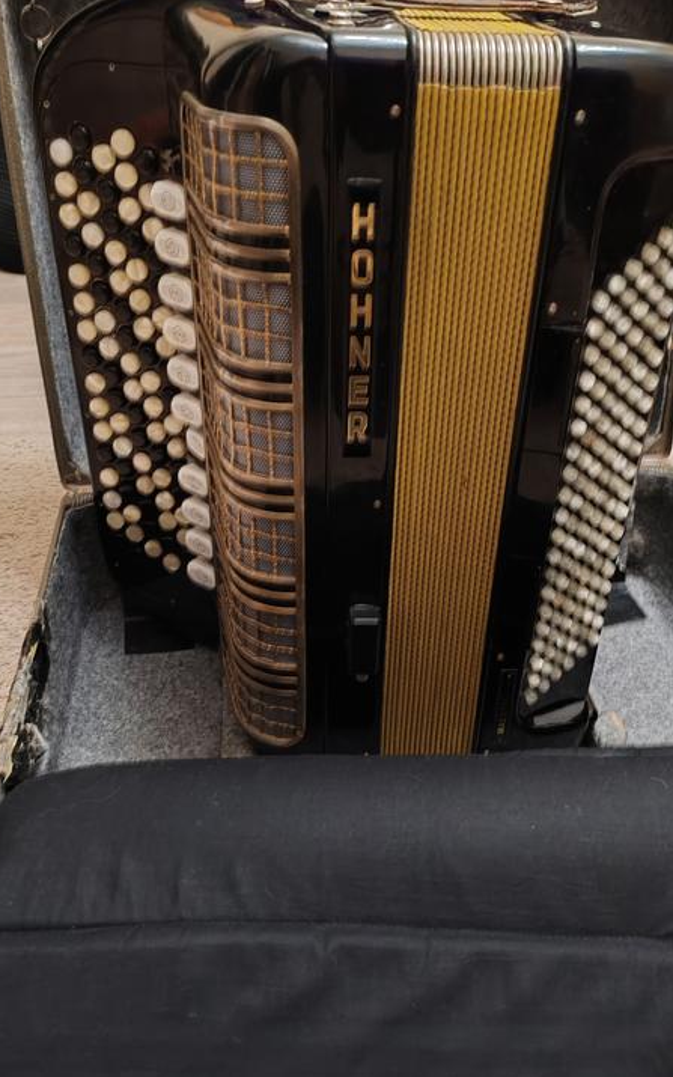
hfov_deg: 39.4
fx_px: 939
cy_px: 542
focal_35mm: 32
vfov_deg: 59.6
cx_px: 379
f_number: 1.9
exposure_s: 1/33
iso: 2500
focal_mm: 6.12
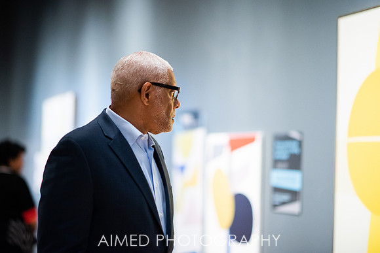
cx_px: 187
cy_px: 127
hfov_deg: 23.3
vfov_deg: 15.7
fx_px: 922
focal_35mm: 87
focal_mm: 85
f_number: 1.4
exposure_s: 1/200
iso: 1250
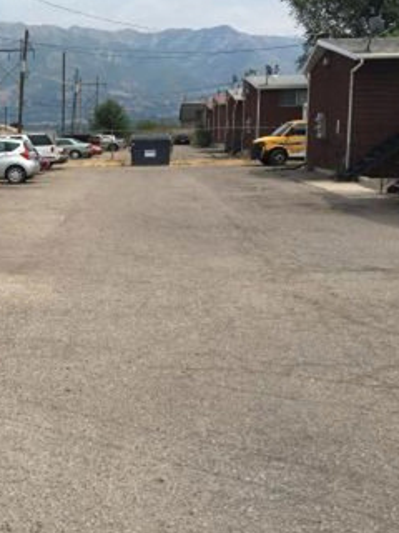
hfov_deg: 23.1
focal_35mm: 58
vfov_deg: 33.2
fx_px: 891
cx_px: -78
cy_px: 240
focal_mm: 4.15
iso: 25
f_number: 2.2
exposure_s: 1/2404
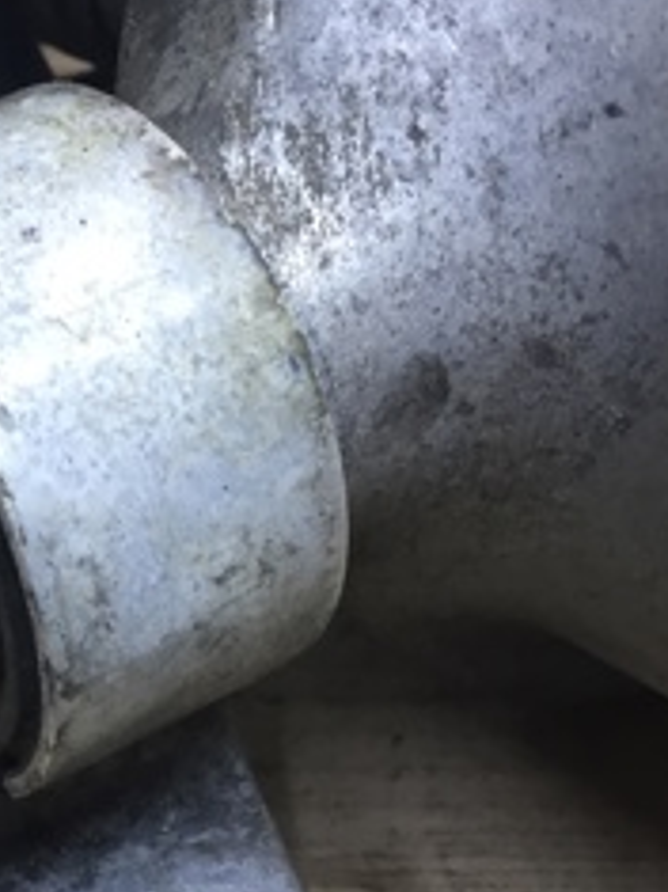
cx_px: -216
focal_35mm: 79
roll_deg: +4.0
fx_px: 2035
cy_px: 528
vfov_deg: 24.7
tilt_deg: -39.0
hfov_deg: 17.4
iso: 80
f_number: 2.2
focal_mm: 4.15
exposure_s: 1/33
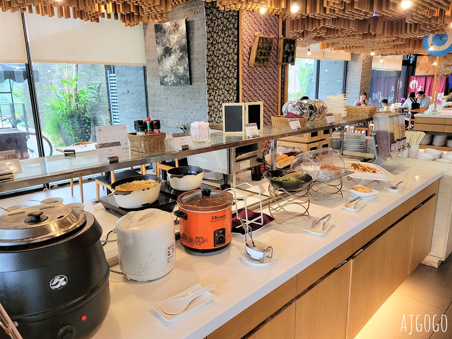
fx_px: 339
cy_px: 170
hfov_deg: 67.3
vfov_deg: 53.1
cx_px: 226
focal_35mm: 26
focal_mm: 5.4
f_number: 1.8
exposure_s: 1/120
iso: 320
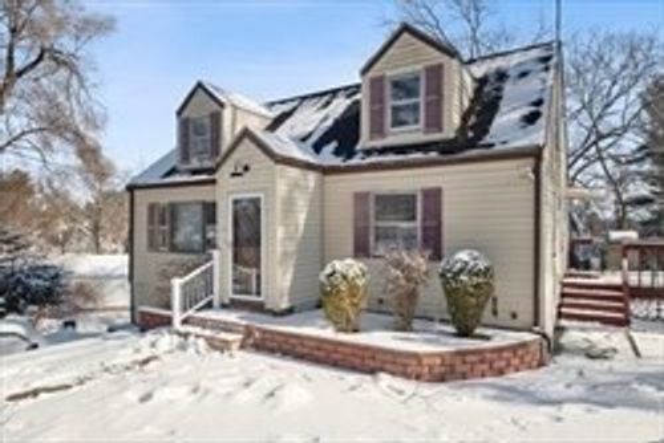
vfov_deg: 59.6
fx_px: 388
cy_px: 222
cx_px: 332
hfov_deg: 81.2
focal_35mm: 21
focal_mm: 14
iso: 100
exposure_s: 1/400
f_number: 8
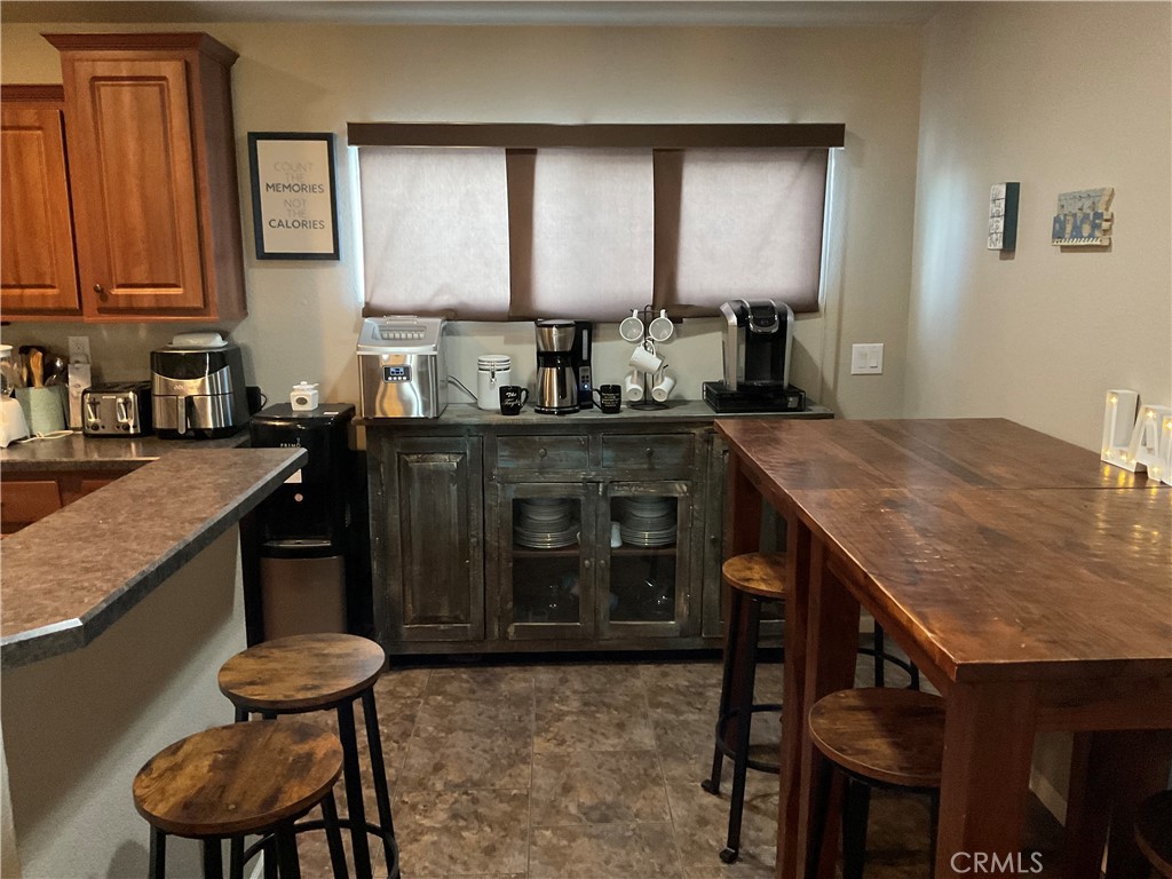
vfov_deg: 48.2
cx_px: 586
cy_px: 440
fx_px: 982
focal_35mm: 29
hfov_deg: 61.7
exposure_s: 1/30
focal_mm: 3
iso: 400
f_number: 1.8
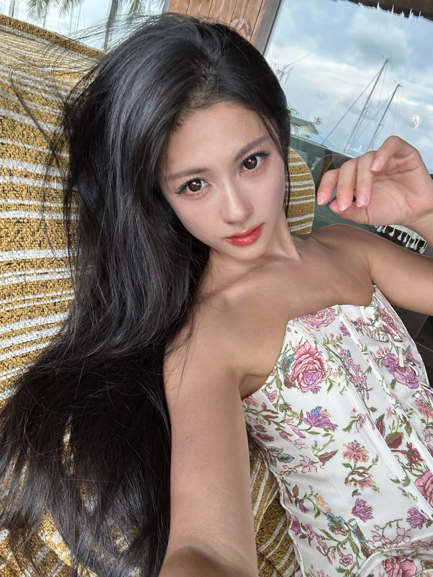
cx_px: 216
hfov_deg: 53.1
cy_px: 288
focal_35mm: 26
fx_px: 434
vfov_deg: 67.3
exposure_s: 1/60
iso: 125
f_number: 1.5
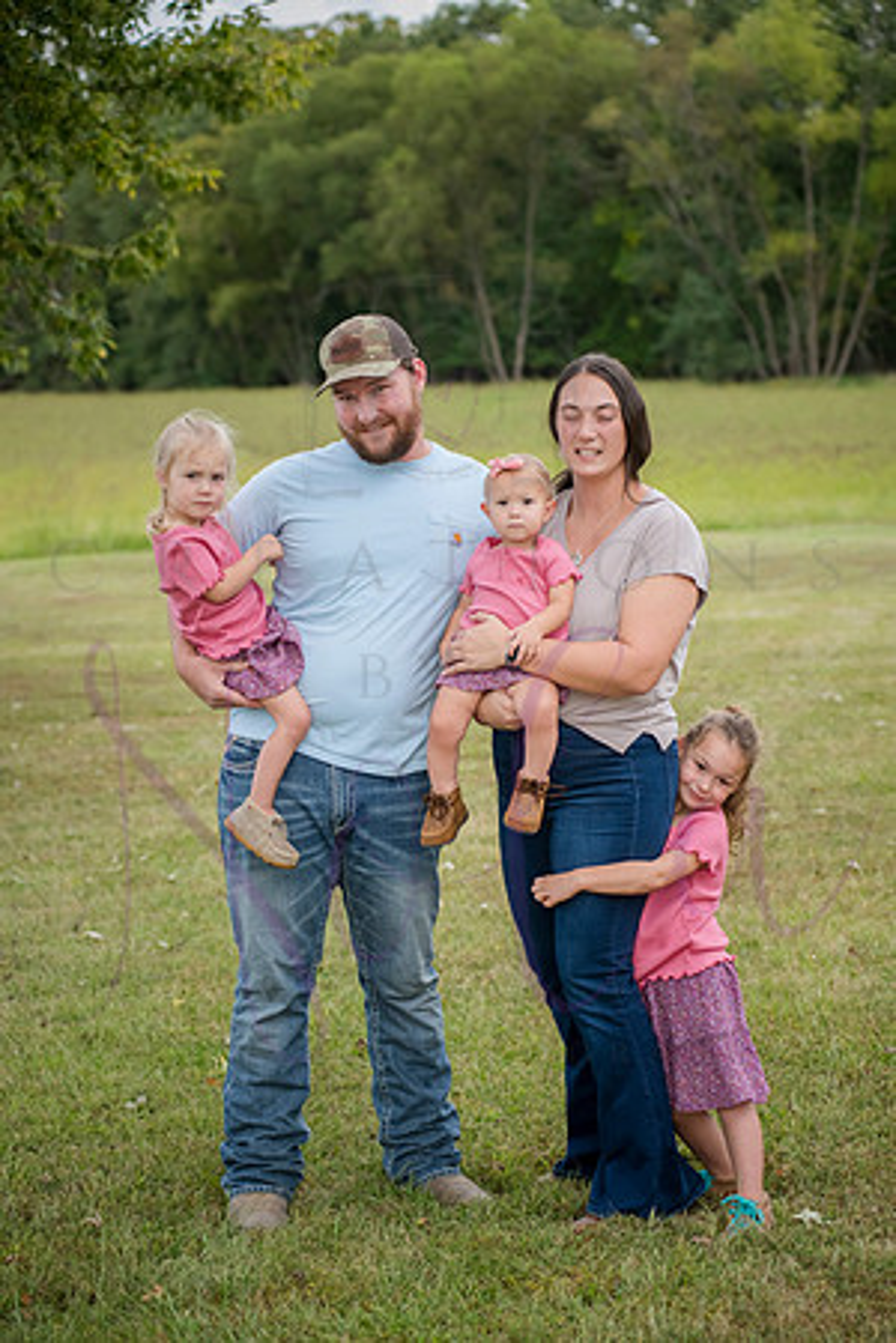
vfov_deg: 25.4
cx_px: 448
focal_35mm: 80
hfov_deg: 17.1
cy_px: 672
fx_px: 2986
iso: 400
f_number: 4.5
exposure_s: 1/500
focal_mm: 80
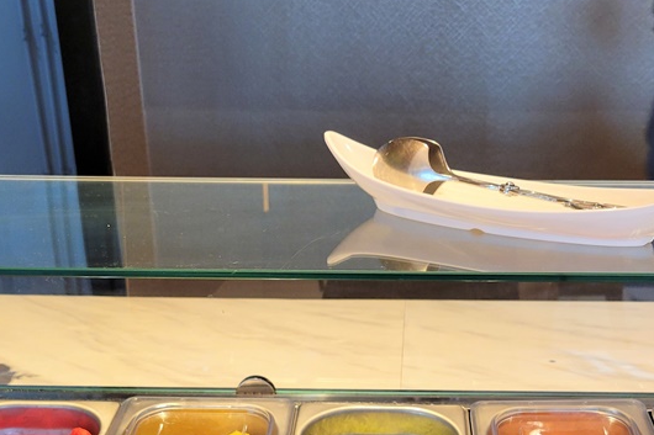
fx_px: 926
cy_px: 439
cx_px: 385
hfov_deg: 38.8
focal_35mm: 51
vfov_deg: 25.1
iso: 200
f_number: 1.8
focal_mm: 5.4
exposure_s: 1/50
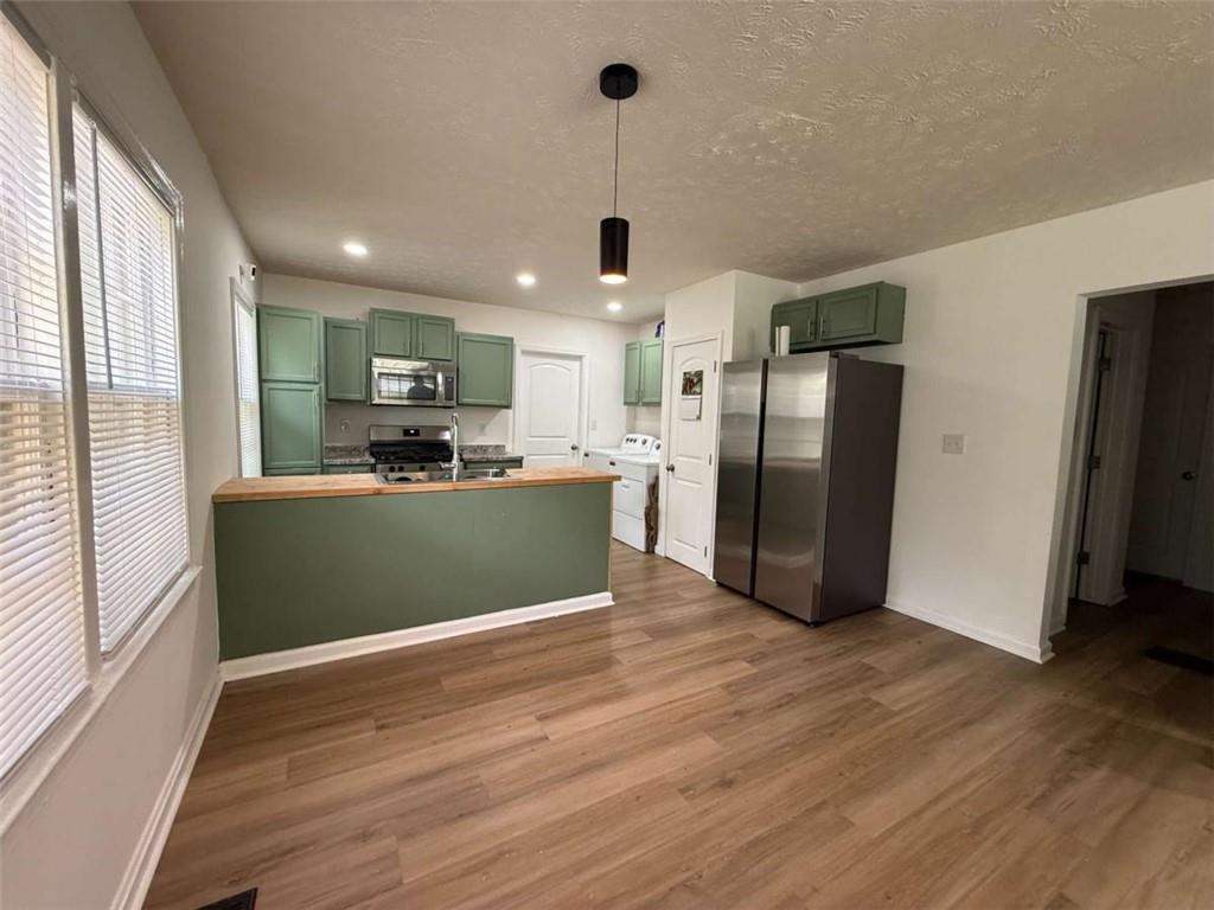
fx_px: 491
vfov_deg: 85.7
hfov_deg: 102.1
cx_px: 607
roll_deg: -1.6
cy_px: 455
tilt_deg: -5.0
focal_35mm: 14
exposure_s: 1/60
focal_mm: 2.22
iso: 200
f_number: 2.2
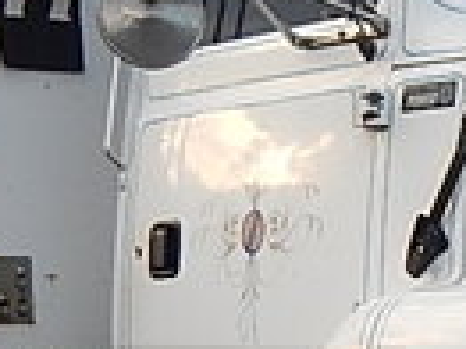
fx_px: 2058
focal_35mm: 153
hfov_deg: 12.5
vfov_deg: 9.6
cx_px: 633
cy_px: 388
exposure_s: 1/320
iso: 125
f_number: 3.1
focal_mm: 4.5
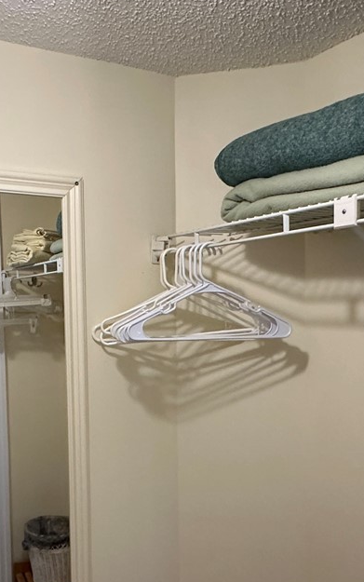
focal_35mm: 38
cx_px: 125
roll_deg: +0.7
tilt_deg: -4.0
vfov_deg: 51.2
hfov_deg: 33.3
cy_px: 345
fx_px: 603
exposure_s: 1/120
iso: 320
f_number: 2.2
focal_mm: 2.22
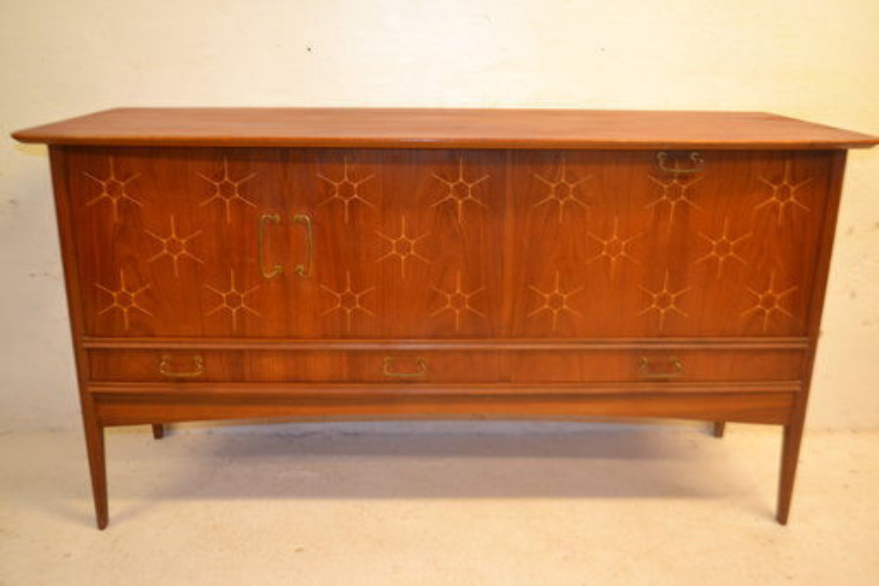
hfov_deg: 57.2
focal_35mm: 33
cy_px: 293
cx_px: 440
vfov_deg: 40.0
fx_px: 806
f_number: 4
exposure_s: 1/60
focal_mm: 22
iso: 900
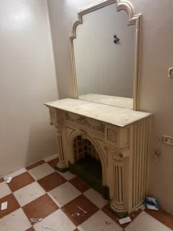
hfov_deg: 53.1
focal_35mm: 26
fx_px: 173
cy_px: 116
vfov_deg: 67.3
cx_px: 86
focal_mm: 5.7
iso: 250
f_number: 1.5
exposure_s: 1/50
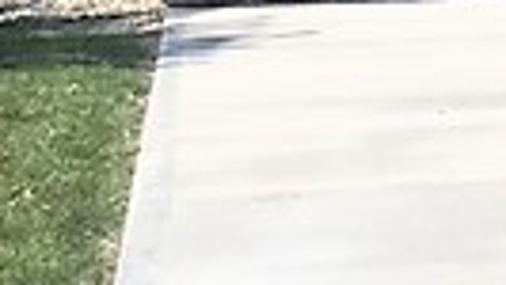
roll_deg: -1.1
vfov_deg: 7.7
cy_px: -293
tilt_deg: +5.1
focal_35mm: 152
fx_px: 2041
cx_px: 1042
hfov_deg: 12.3
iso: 25
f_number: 2.2
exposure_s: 1/2024
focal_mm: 4.15
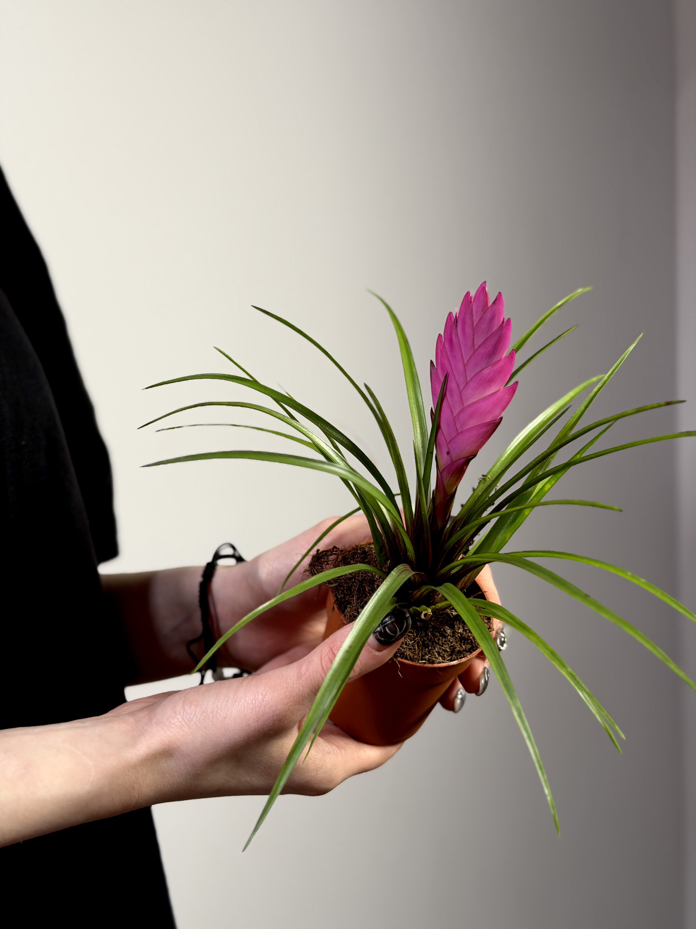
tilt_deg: -1.1
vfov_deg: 39.7
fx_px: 1287
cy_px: 464
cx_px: 348
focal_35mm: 48
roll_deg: +1.5
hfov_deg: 30.3
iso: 100
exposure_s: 1/120
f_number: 1.78
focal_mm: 6.76
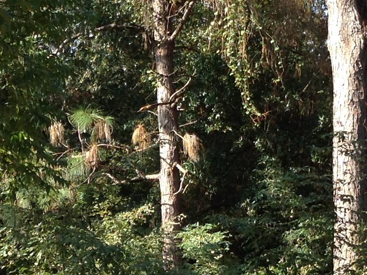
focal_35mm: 113
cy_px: 242
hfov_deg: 17.1
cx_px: 6
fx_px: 1198
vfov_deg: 13.0
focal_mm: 3.3
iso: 25
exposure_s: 1/173
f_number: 2.4
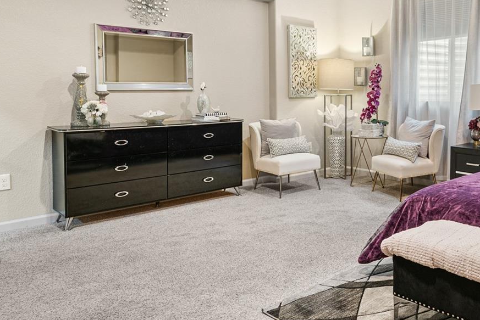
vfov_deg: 39.5
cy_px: 105
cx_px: 379
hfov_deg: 53.6
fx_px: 440
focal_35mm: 33
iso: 100
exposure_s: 2.5
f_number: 7.1
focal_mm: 18
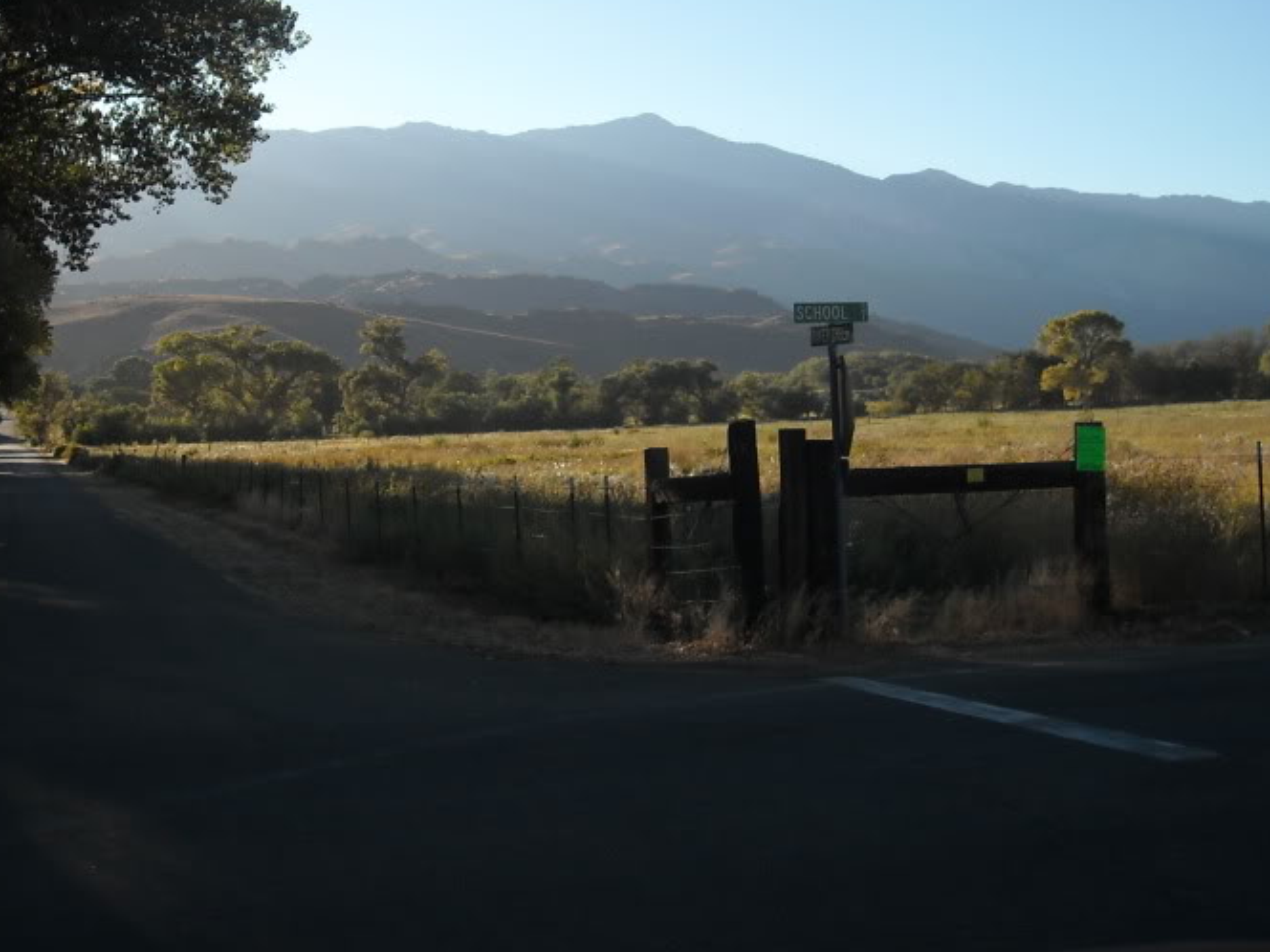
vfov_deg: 26.8
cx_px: 436
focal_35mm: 54
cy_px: 294
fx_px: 1981
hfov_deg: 35.2
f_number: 5.6
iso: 64
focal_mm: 5.7
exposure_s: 1/192
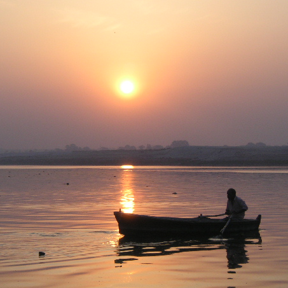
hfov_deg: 15.1
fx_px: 1082
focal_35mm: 115
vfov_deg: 15.2
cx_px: 113
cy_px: 150
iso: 50
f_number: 4.8
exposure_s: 1/180
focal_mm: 15.2
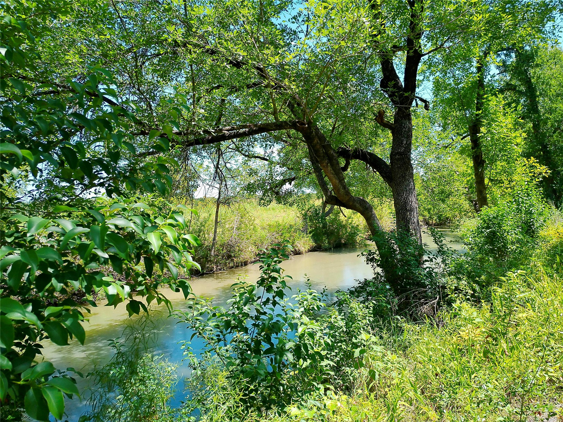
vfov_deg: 53.1
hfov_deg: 67.3
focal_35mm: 26
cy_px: 211
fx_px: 423
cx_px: 282
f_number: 2
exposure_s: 1/756
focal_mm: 6.8
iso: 100
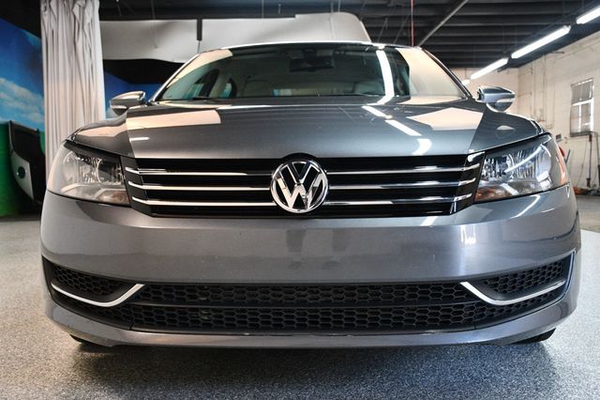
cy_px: 200
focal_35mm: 39
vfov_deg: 34.2
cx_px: 300
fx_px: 650
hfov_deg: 49.6
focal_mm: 26
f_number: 3.8
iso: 2000
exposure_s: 1/125
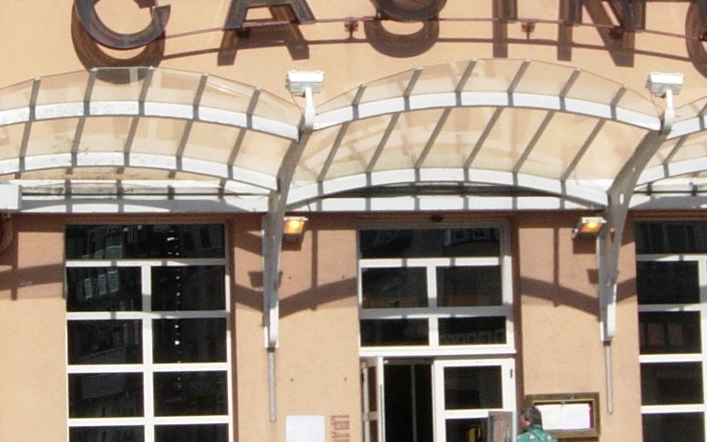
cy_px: 86
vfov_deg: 9.5
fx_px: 2659
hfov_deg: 15.1
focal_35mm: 138
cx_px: 440
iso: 64
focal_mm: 7.8
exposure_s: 1/966
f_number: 4.8
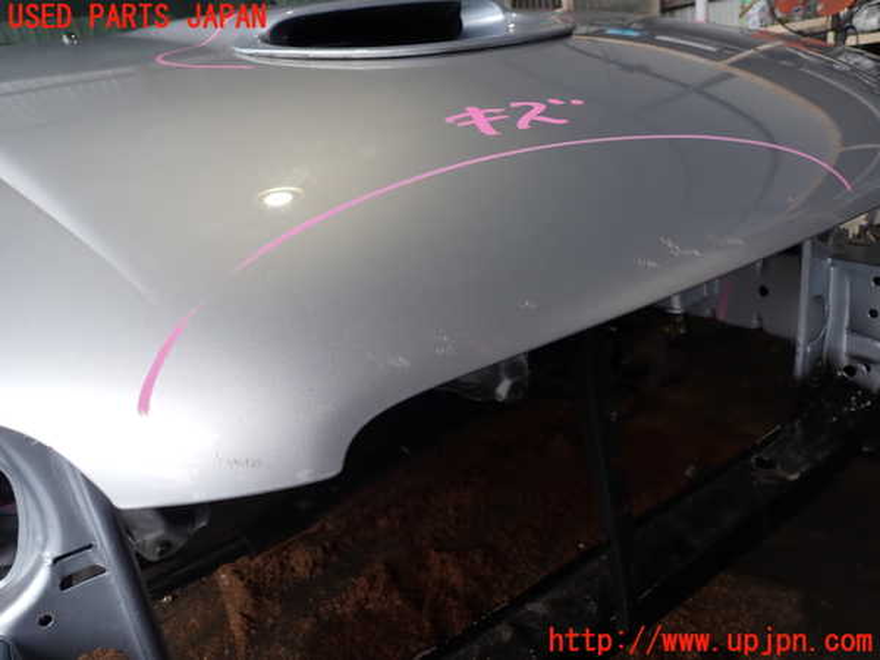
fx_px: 636
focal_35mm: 25
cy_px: 330
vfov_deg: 54.9
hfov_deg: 69.4
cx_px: 440
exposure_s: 1/80
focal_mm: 4.5
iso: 100
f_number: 2.8
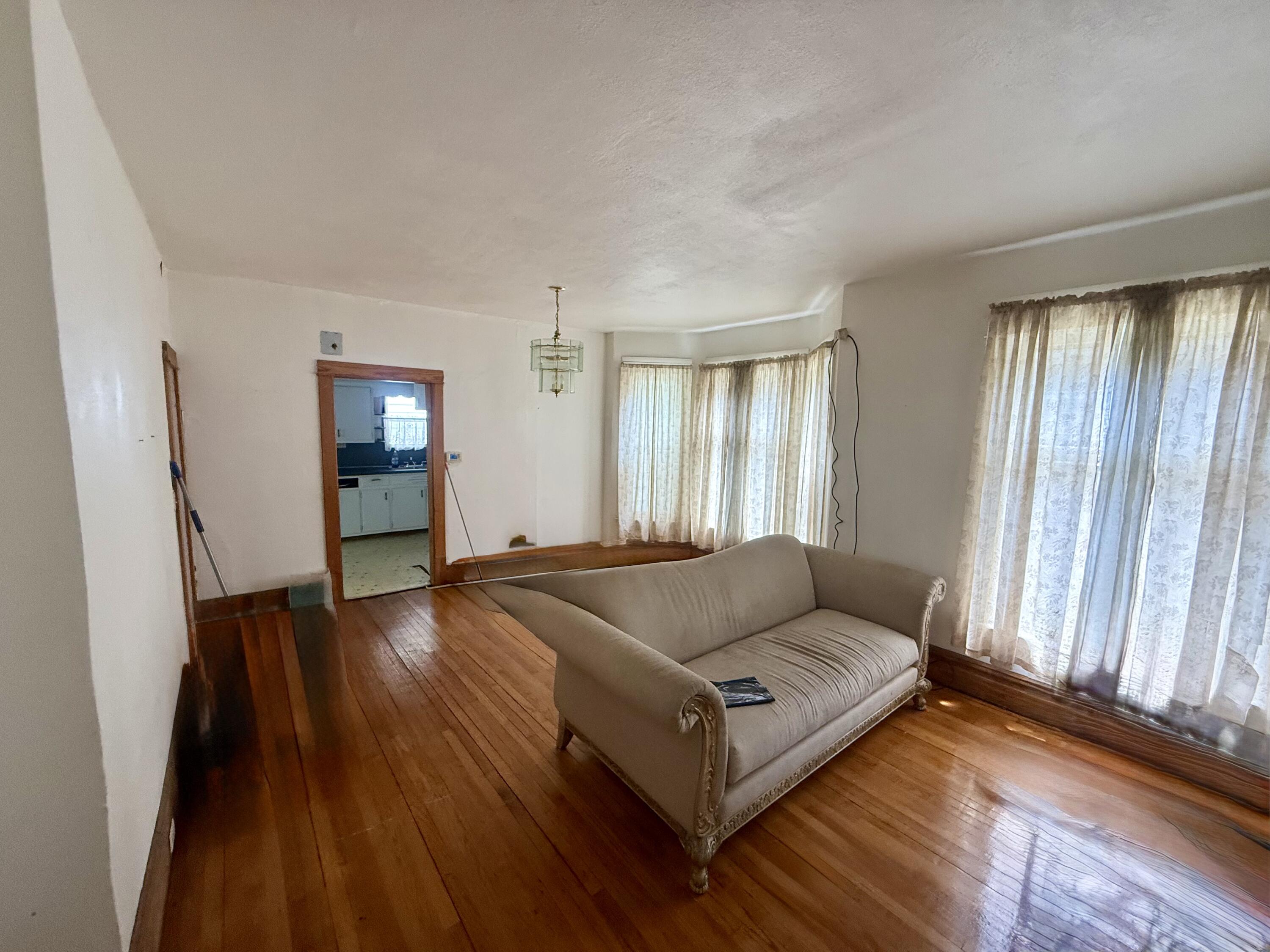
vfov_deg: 85.7
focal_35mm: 14
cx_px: 635
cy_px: 476
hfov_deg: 102.1
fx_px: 514
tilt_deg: -6.7
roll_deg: -0.7
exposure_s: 1/99
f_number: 2.2
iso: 200
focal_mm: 2.22
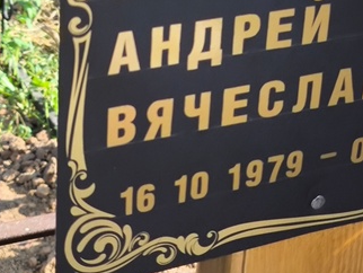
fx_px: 1301
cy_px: 49
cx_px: 253
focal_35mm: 124
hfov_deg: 15.8
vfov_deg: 11.9
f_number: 1.7
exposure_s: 1/328
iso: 50
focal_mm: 4.71
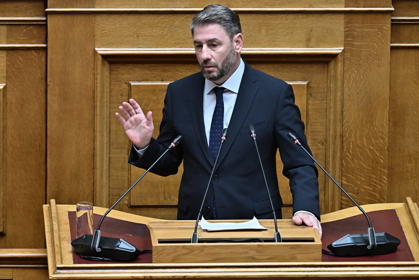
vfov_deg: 3.7
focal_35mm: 370
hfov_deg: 5.6
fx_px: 4306
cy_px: 140
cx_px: 210
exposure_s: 1/250
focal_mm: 370
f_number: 6
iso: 2500
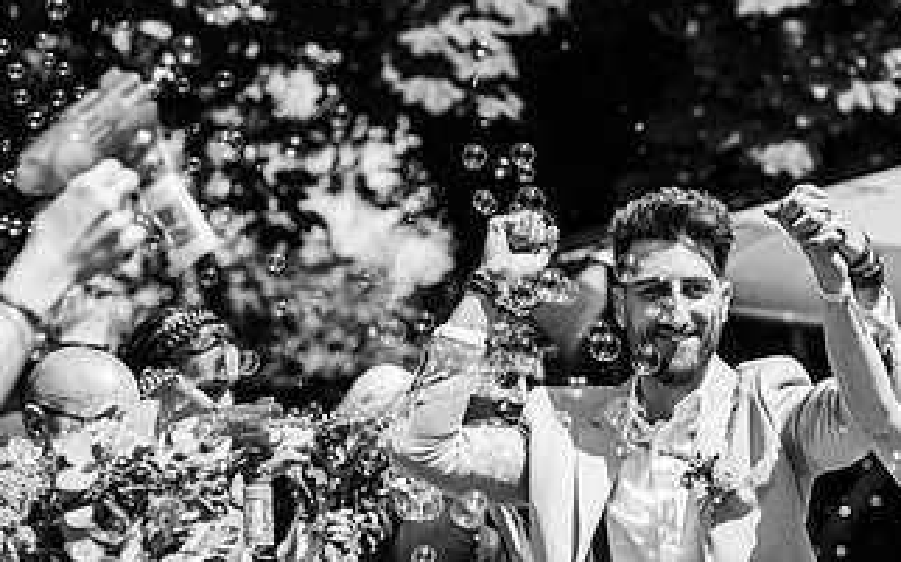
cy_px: 369
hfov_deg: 13.3
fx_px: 3829
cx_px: 789
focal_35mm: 156
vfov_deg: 8.4
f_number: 4
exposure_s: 1/1250
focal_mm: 85
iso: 100
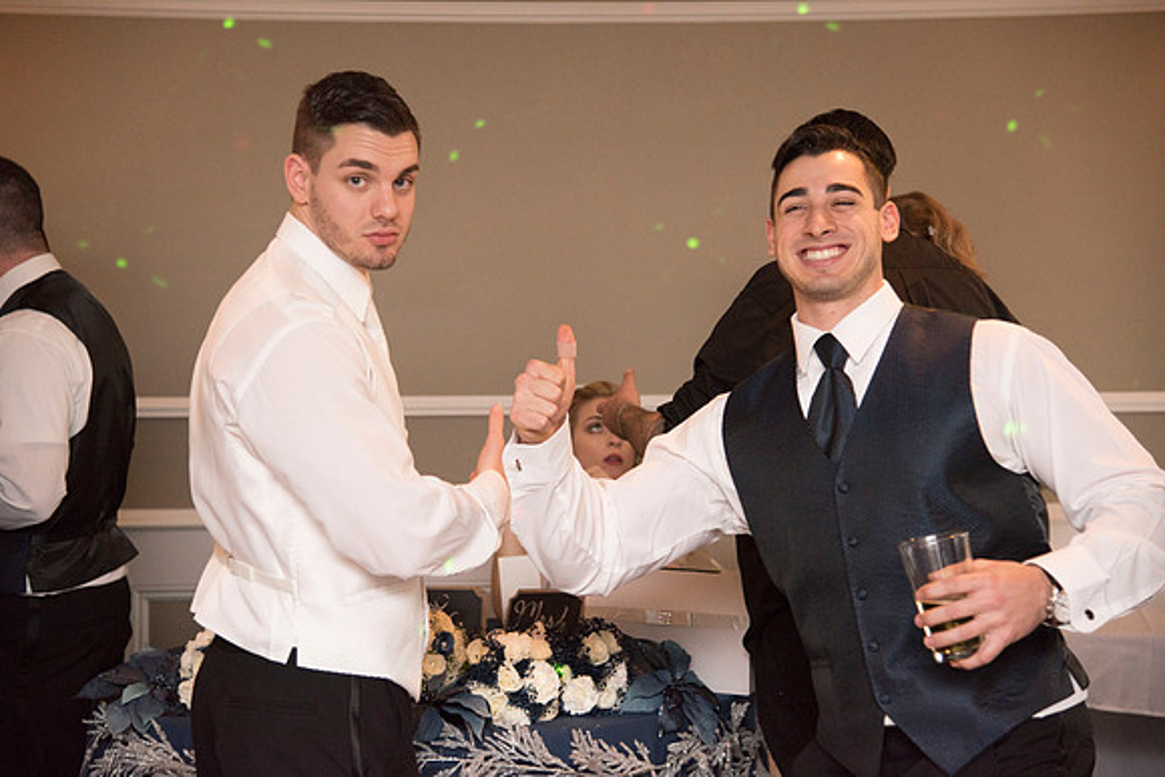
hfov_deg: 28.8
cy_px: 388
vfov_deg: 19.5
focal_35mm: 70
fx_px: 2266
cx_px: 582
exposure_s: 1/200
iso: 1000
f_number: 4
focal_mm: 70
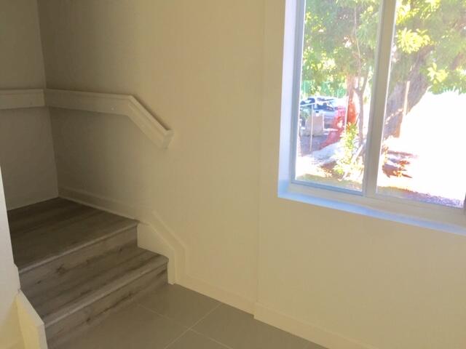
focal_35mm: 29
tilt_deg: -14.3
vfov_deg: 48.2
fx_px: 390
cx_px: 233
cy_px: 174
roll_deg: -2.6
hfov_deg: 61.7
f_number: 2.2
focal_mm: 4.15
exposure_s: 1/60
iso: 40
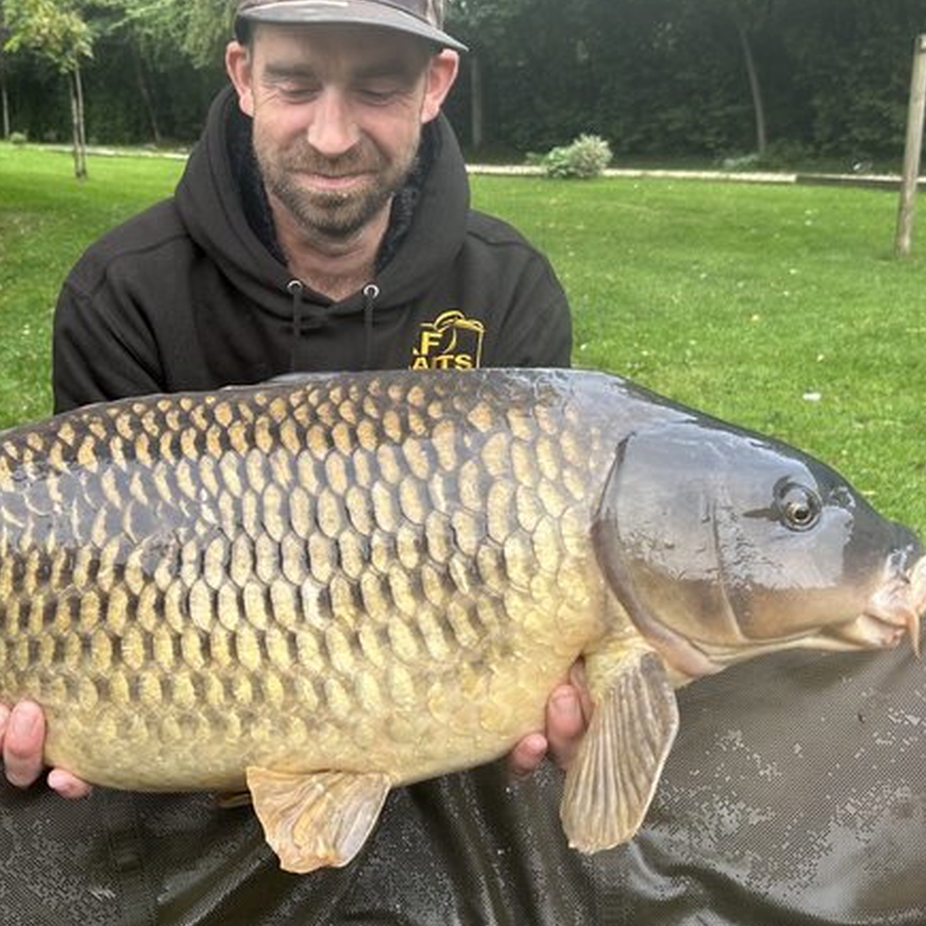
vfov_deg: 42.7
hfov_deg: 42.2
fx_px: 1180
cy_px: 387
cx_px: 294
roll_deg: -1.2
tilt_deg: -10.3
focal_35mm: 39
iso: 64
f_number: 1.78
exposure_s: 1/121
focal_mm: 6.86
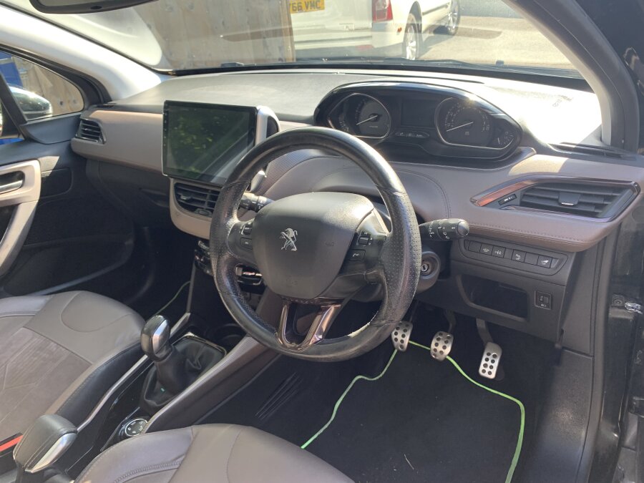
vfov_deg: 53.1
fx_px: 484
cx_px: 322
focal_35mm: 26
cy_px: 242
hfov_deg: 67.3
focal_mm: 4.25
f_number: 1.8
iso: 40
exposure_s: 1/121
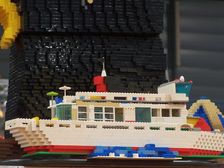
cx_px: 126
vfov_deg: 6.4
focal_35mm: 233
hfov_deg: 8.5
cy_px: 101
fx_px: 1508
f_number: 3.2
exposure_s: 1/2
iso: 80
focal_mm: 31.3
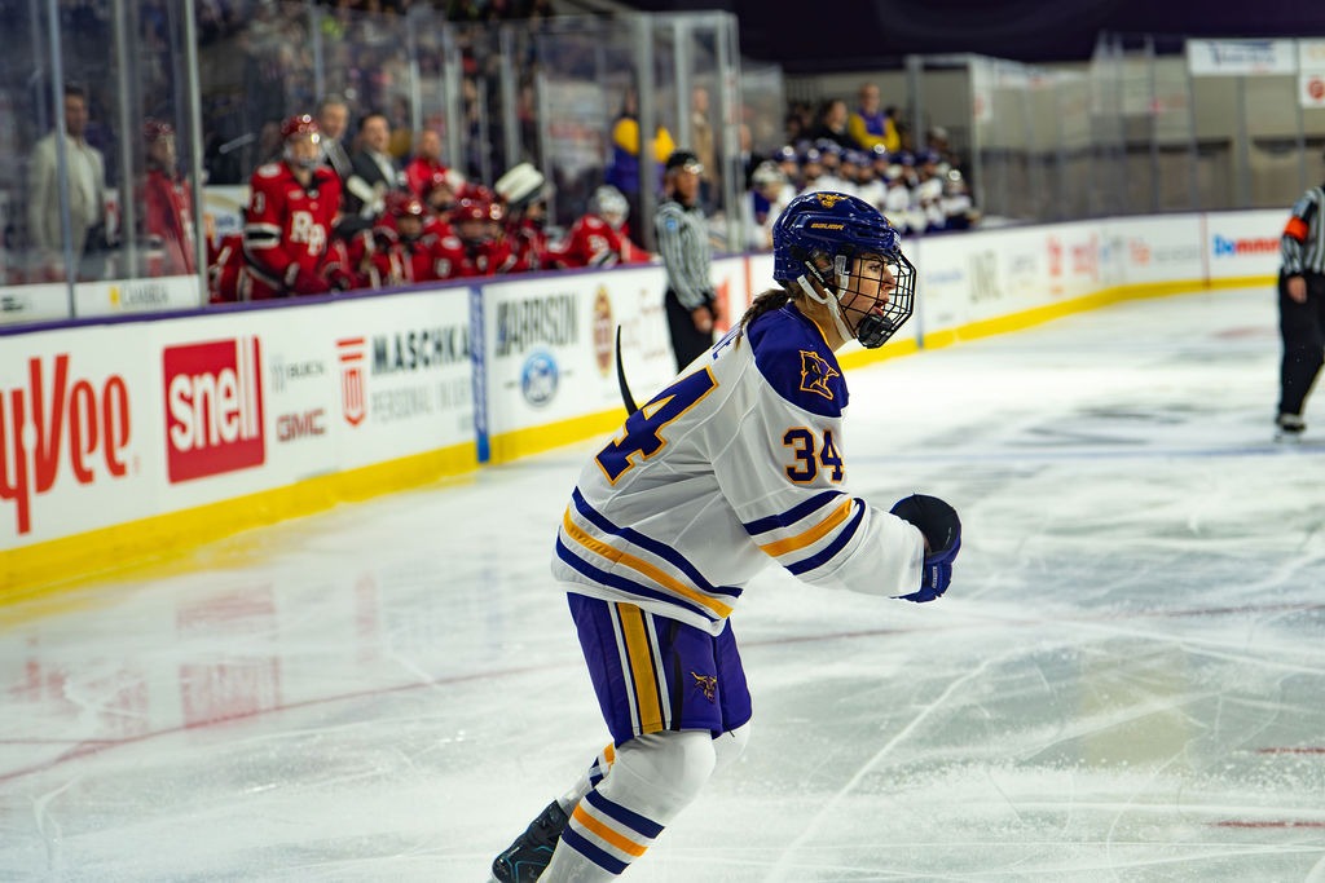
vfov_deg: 13.0
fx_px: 3865
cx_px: 662
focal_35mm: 105
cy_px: 442
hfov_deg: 19.5
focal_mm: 70
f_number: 2.8
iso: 1000
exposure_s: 1/1000
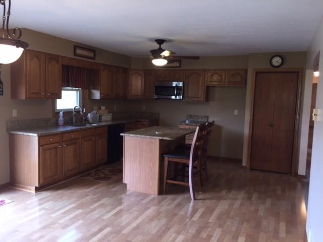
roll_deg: -2.2
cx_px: 162
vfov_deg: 48.2
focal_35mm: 29
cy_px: 121
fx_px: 271
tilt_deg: -6.7
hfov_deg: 61.7
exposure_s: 1/30
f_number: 2.2
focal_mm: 4.15
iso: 50
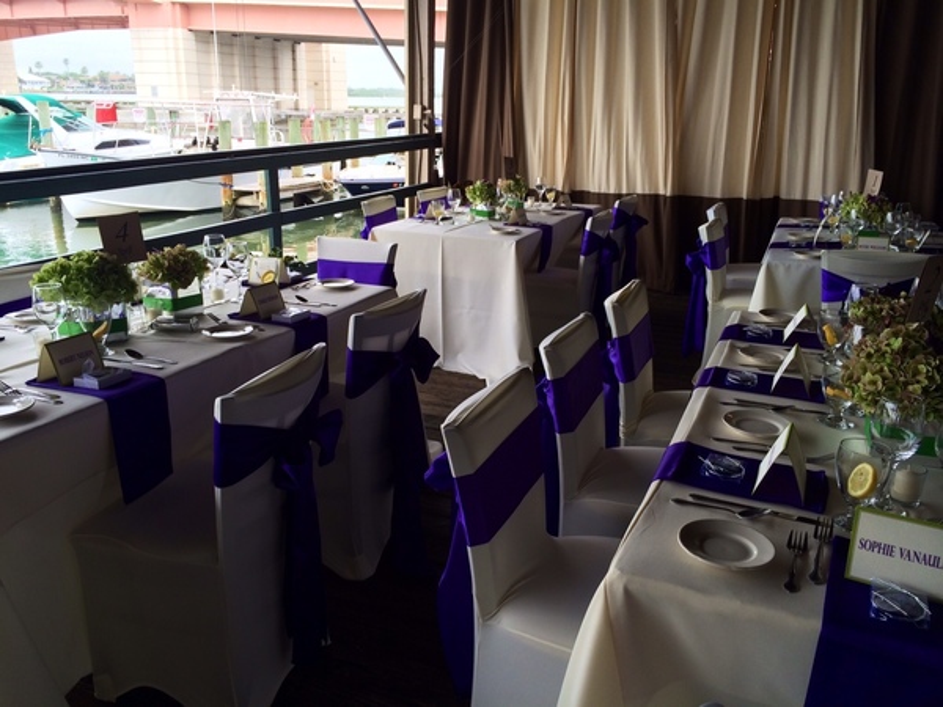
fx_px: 817
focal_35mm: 30
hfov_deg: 60.0
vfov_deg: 46.8
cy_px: 354
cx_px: 472
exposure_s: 1/60
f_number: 2.2
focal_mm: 4.12
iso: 40
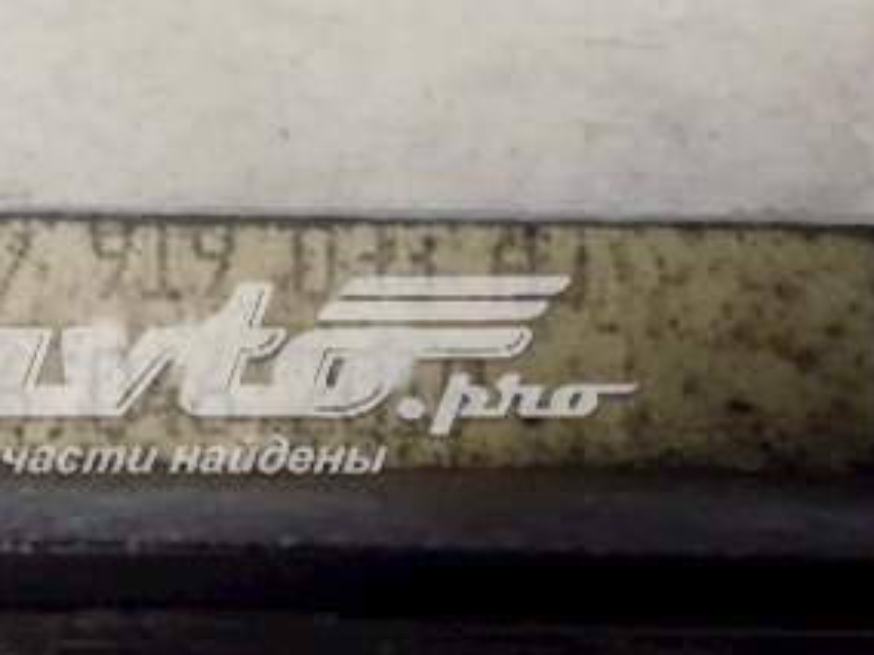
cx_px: 265
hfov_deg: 16.8
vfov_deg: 12.7
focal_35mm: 117
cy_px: 369
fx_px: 2954
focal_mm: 9.3
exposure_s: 1/15
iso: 400
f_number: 3.9
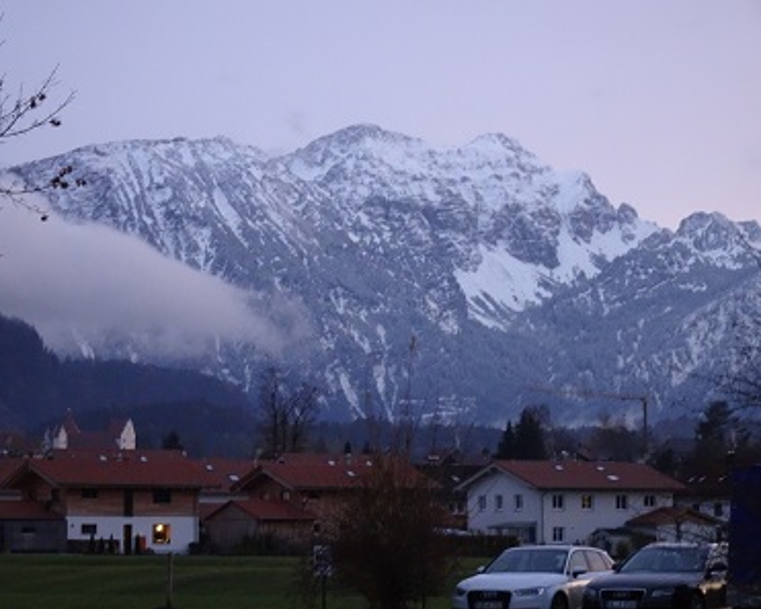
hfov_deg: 14.0
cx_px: 361
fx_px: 3109
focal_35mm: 138
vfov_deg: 11.2
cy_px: 306
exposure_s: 1/20
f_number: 5.6
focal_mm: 22.38
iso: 800
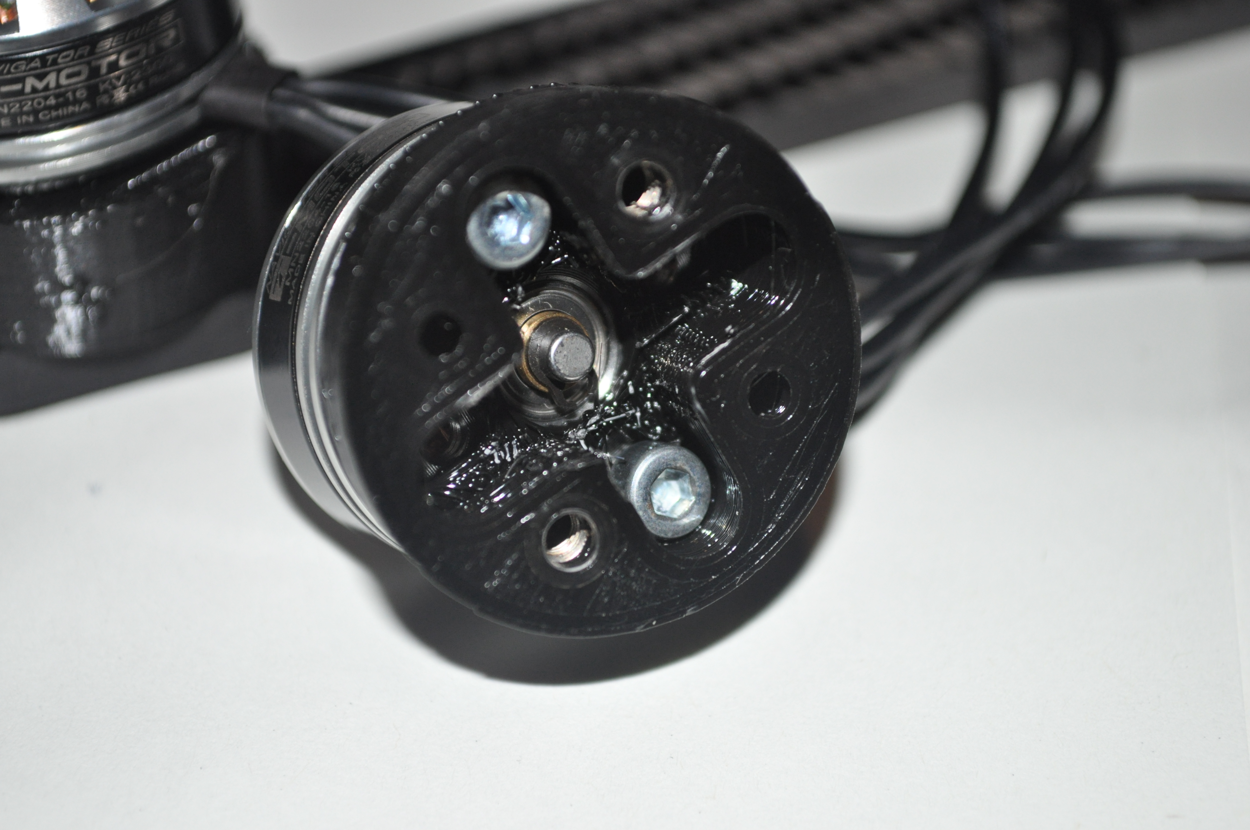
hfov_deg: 24.6
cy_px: 415
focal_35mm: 82
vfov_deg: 16.5
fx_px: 2861
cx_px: 625
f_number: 5.6
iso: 800
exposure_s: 1/60
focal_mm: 55
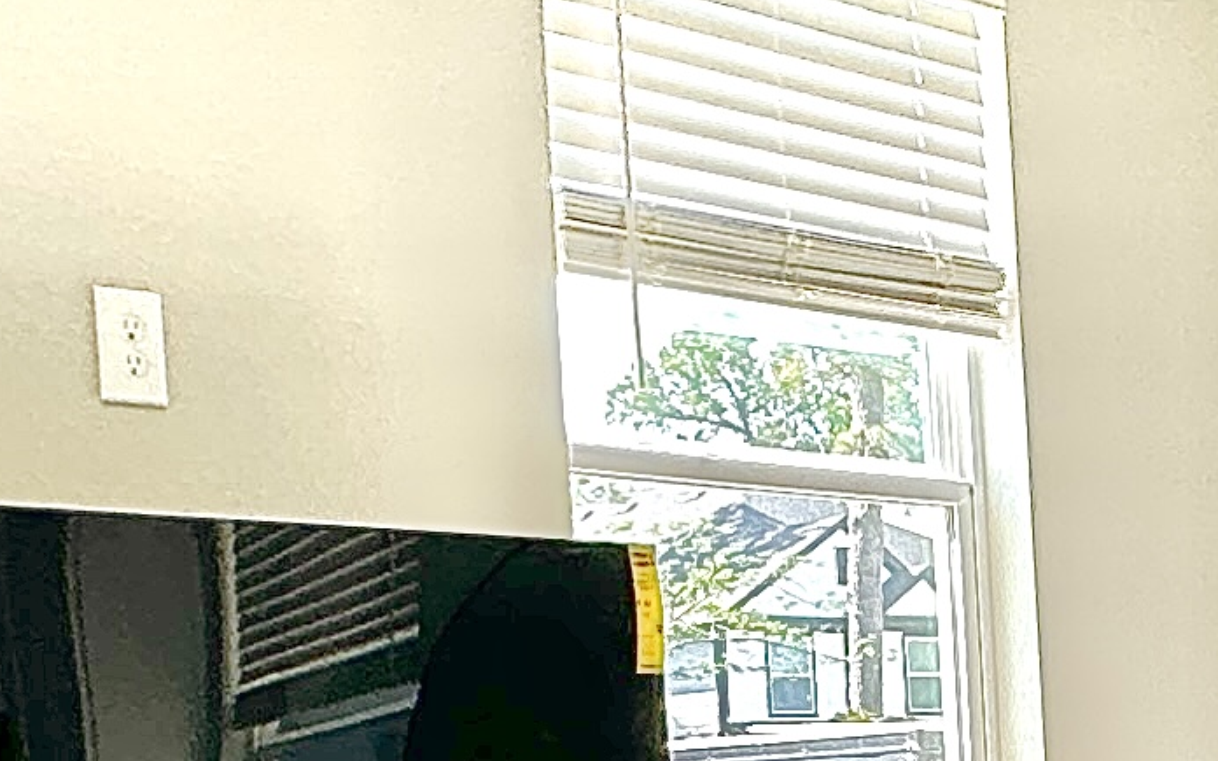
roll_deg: +2.5
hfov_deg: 23.8
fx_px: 2855
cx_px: 954
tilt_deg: -2.0
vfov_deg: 14.6
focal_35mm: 86
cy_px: 987
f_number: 2.2
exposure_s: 1/99
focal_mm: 2.22
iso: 50
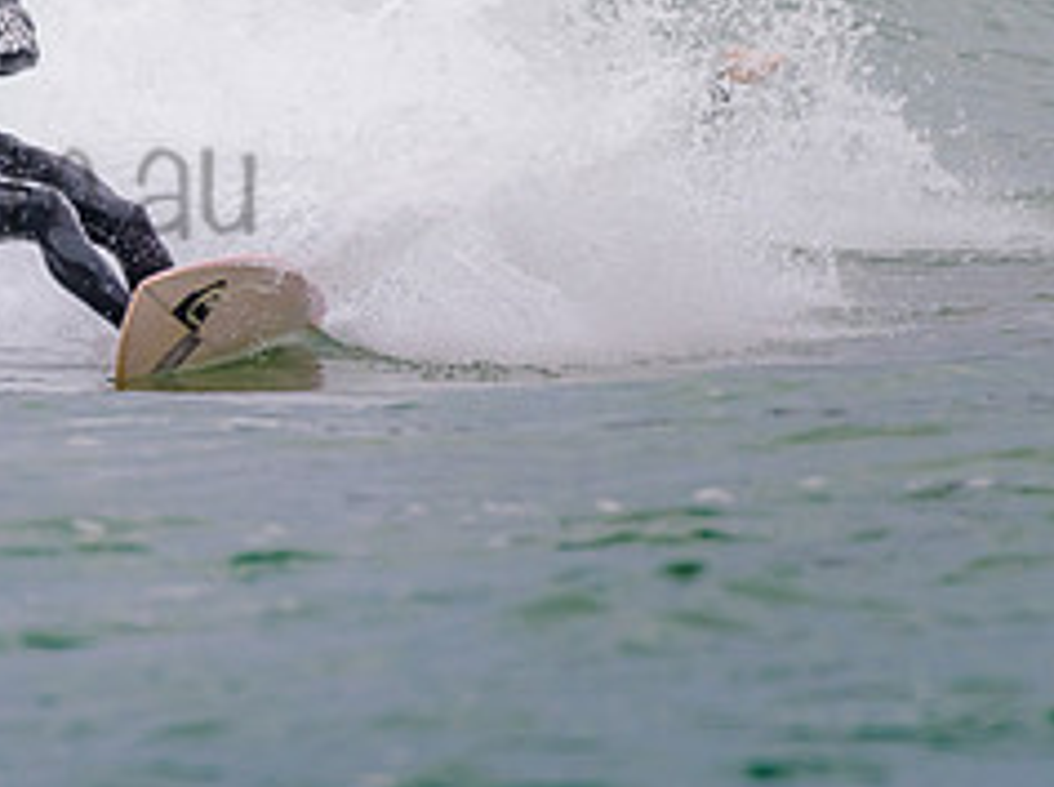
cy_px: 136
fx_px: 43931
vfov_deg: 1.0
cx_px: 78
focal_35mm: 1445
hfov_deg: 1.4
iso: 280
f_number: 5.6
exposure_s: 1/800
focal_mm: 500
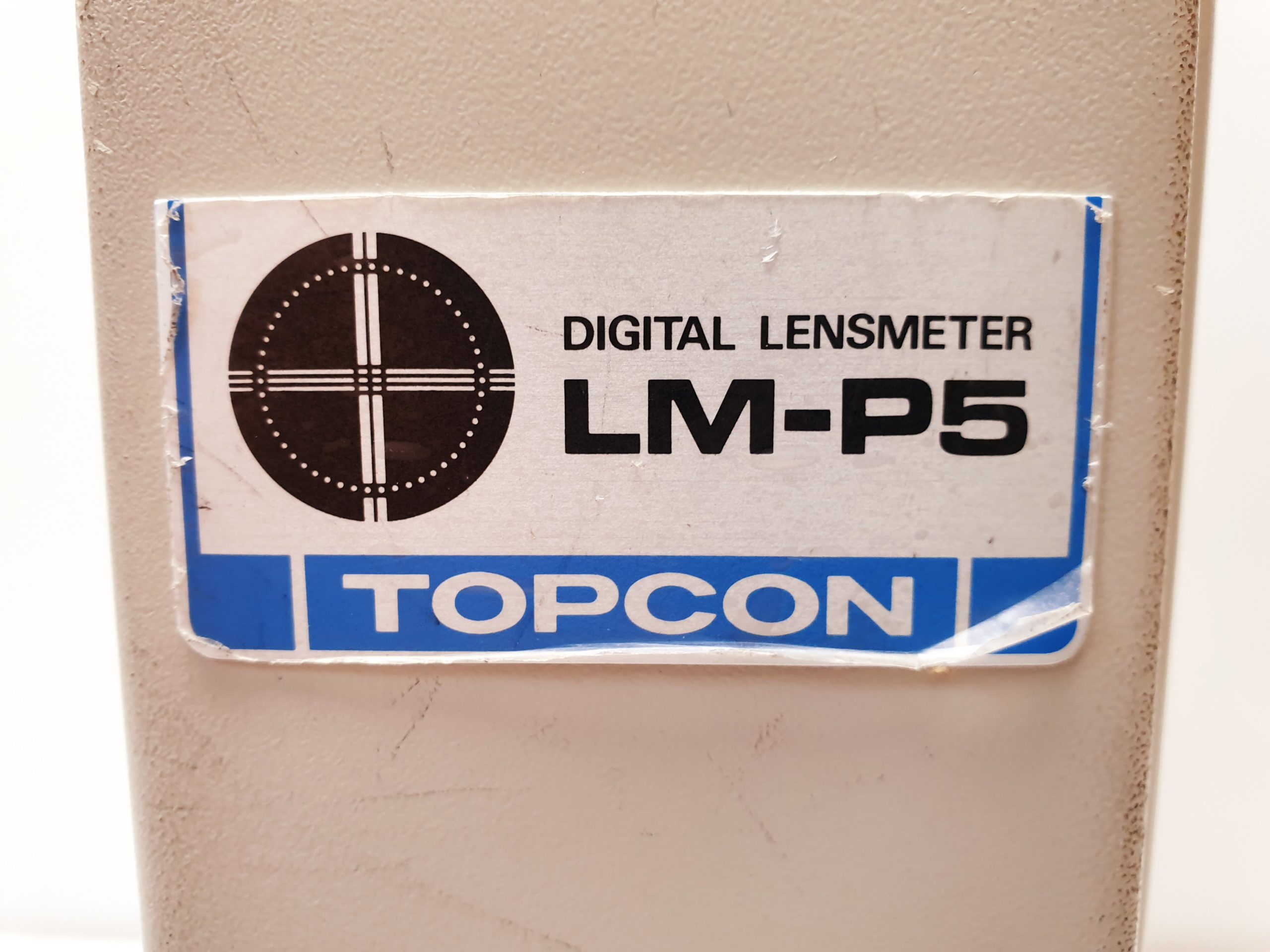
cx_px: 635
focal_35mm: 26
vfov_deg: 53.1
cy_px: 476
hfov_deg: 67.3
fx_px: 954
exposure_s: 1/50
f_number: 2.4
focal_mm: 4.3
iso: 160
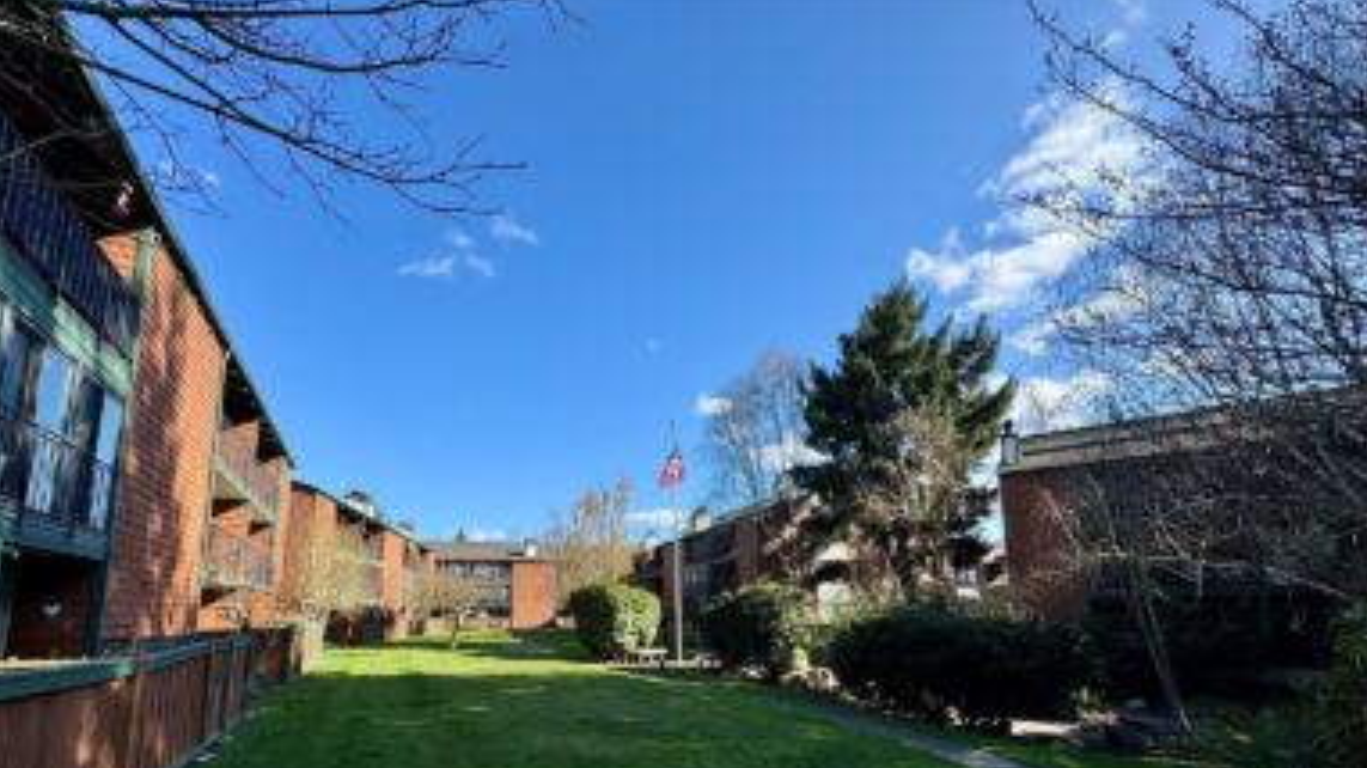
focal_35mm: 16
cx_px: 653
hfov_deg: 99.3
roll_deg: +0.5
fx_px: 580
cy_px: 528
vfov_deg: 64.8
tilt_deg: +8.9
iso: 50
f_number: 2.2
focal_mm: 2.22
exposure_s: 1/1048
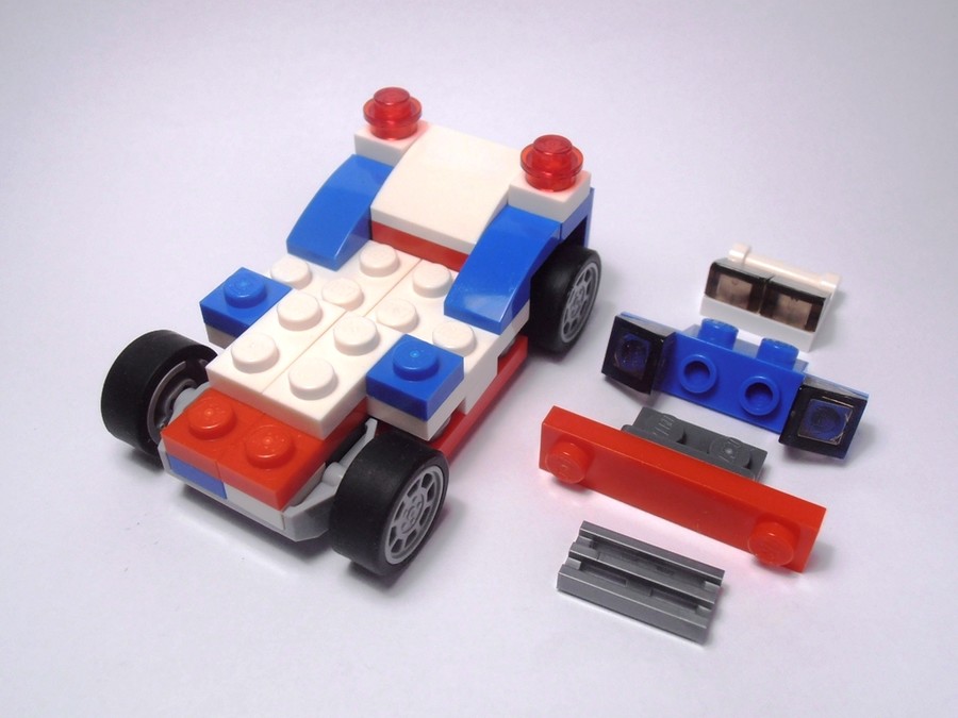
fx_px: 1024
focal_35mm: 37
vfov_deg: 38.7
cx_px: 479
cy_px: 359
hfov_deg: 50.1
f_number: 3.9
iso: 80
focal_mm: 6.61
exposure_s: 1/100
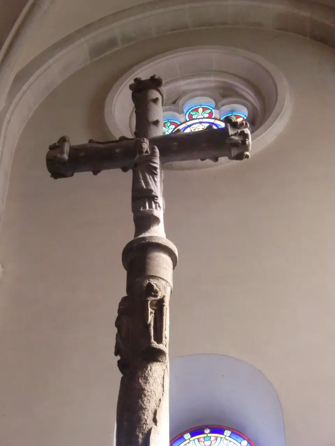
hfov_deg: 19.4
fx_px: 981
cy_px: 223
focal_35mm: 76
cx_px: 168
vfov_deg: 25.7
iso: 800
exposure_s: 1/25
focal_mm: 13.6
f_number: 4.6
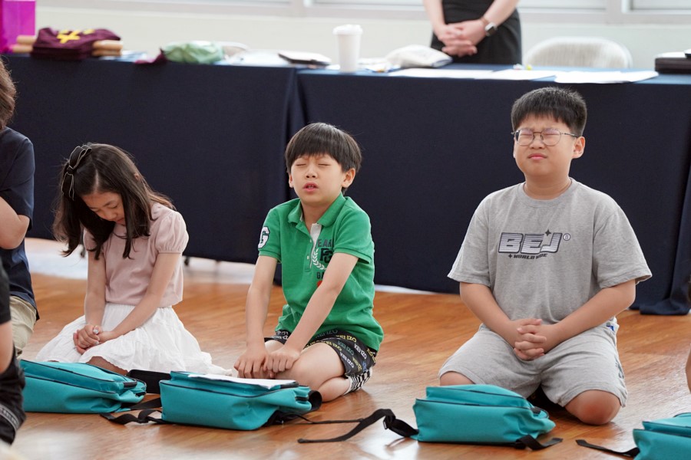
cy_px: 230
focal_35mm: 200
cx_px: 346
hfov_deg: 10.3
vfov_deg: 6.9
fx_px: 3839
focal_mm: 200
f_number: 4
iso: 3200
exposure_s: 1/250
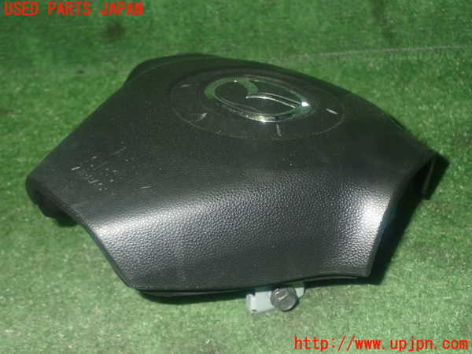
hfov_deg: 40.4
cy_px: 177
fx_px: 641
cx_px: 236
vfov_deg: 30.9
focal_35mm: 47
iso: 800
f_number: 9
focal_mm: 8.4
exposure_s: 1/50
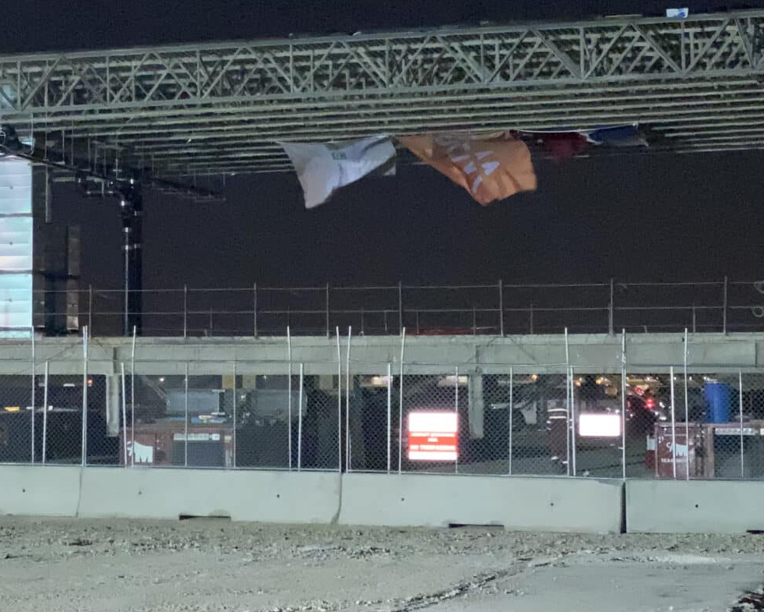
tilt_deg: +5.2
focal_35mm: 106
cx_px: 327
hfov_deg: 18.1
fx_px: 2397
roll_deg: -0.5
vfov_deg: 14.5
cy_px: 194
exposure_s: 1/16
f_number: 2
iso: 1600
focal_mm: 6
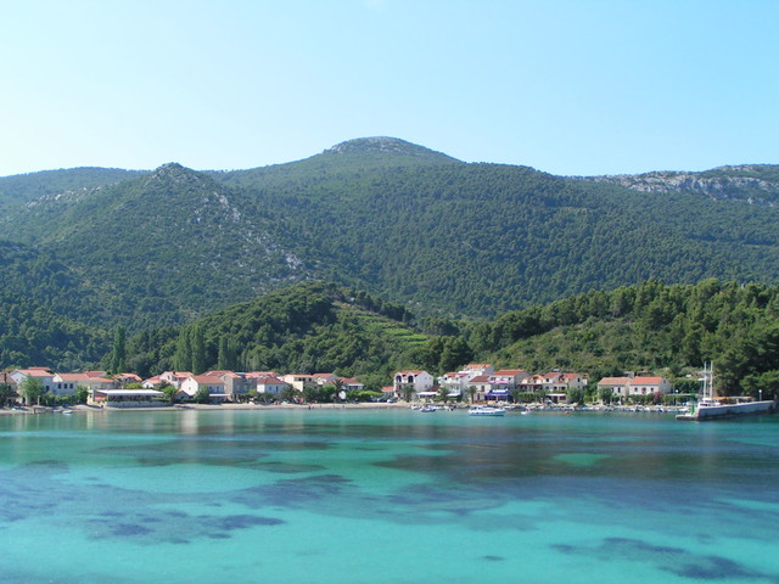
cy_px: 292
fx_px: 1103
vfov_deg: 29.7
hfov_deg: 38.9
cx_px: 390
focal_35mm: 49
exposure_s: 1/250
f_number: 5.6
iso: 50
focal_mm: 7.6
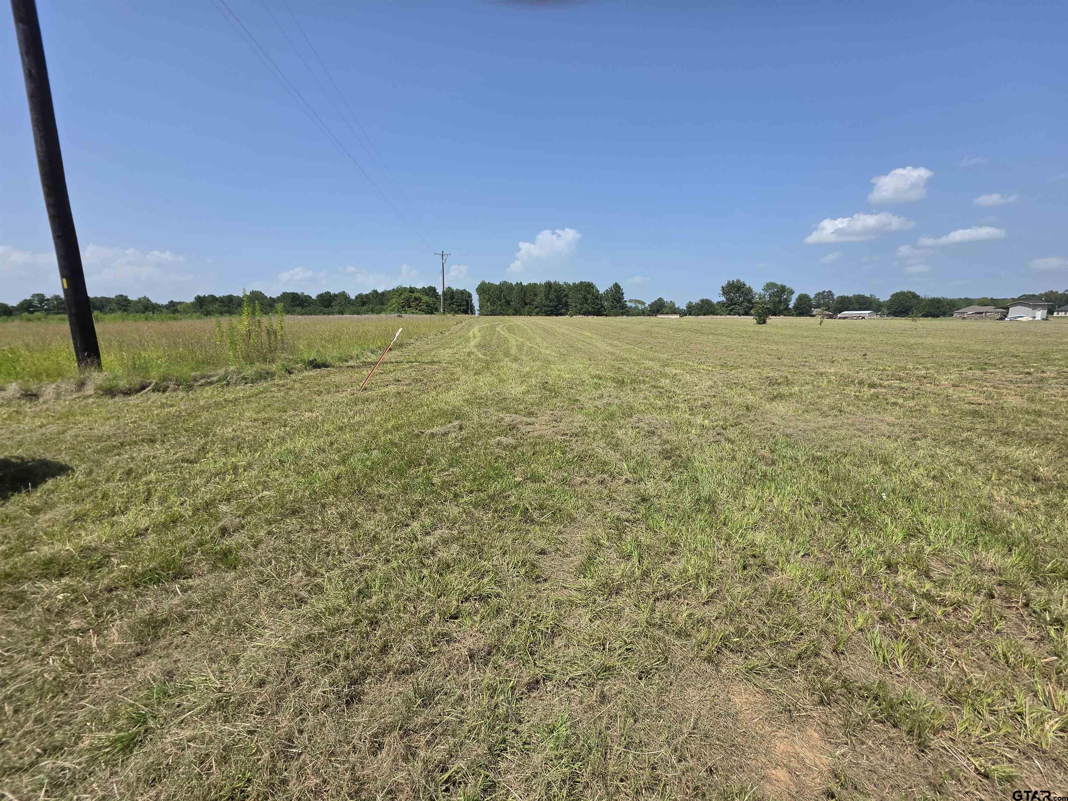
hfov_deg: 106.2
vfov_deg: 89.9
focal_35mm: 13
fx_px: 401
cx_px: 534
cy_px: 400
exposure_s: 1/2032
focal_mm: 2.2
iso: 32
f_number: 1.9
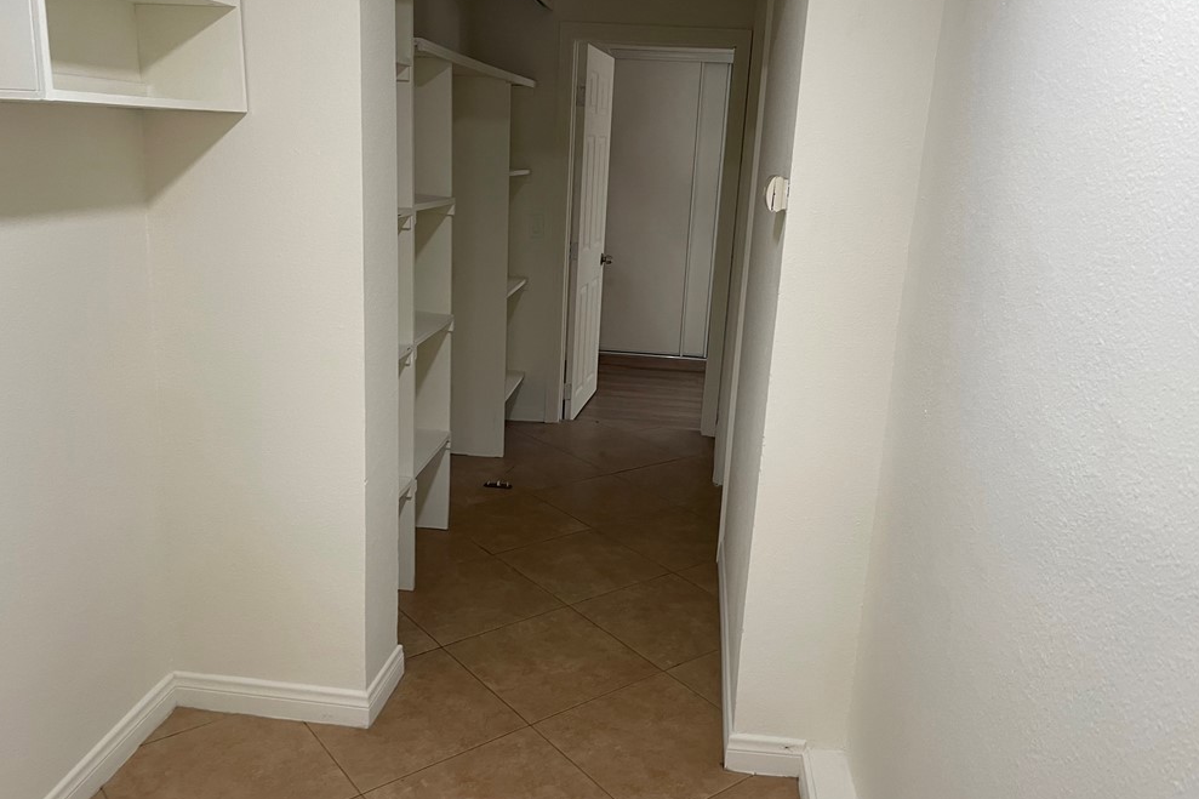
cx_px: 592
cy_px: 389
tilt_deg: -11.8
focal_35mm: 28
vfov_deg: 46.4
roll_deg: -3.2
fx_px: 932
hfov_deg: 65.5
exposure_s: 1/60
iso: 100
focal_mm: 4.2
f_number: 1.6
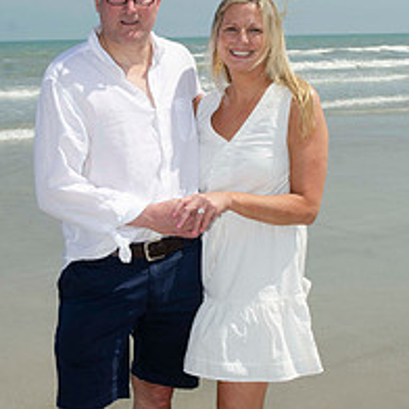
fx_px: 976
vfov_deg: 23.7
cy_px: 194
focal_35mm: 73
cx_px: 140
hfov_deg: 23.6
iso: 100
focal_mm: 25
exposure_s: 1/250
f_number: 9
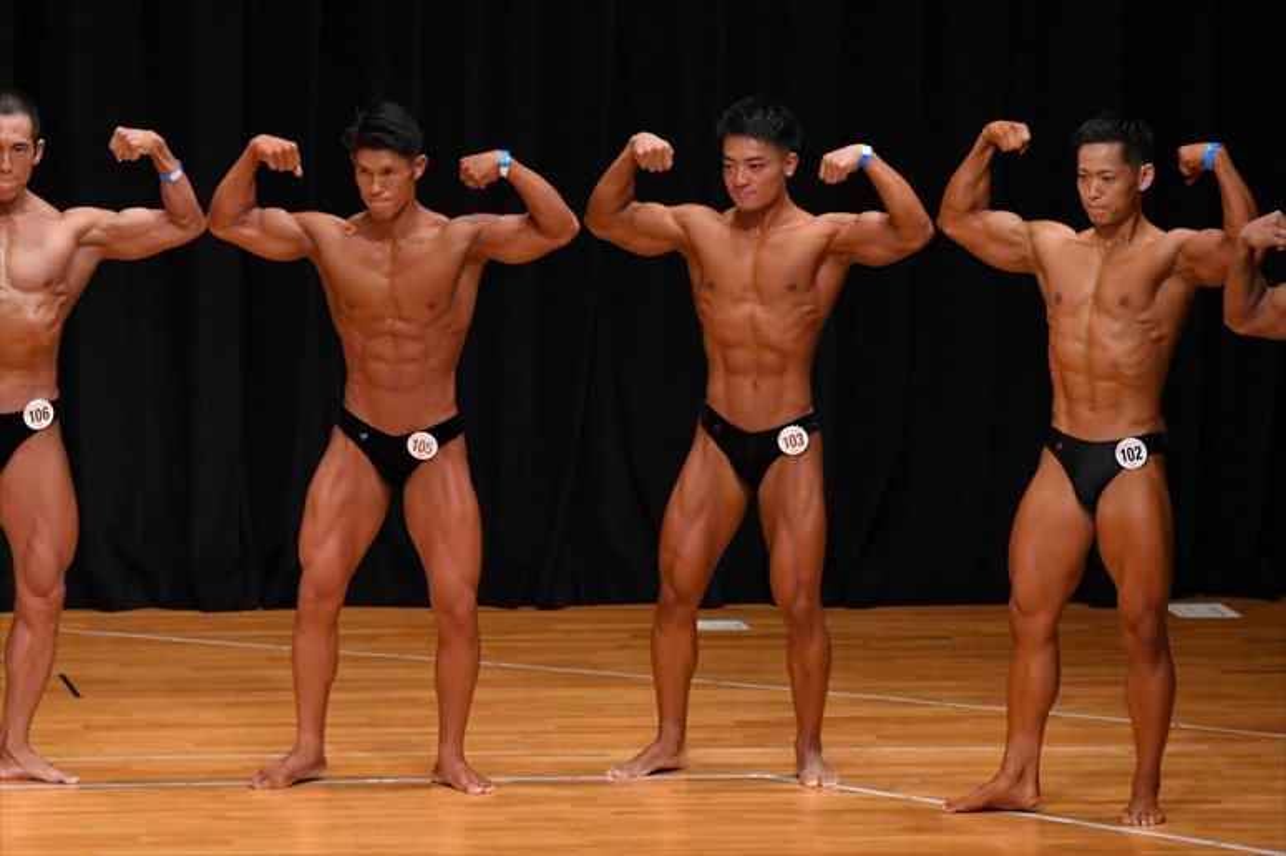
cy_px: 428
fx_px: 9105
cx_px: 643
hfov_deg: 8.1
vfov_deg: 5.4
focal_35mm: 255
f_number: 5.6
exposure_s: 1/400
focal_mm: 170
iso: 3200
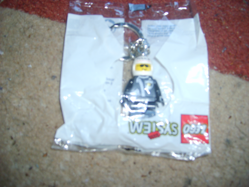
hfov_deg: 52.6
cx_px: 124
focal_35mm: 35
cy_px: 94
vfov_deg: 40.7
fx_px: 252
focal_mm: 5.8
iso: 100
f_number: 2.8
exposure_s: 1/45
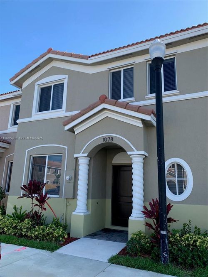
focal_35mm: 26
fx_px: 208
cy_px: 138
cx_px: 104
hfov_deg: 53.0
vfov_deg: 67.3
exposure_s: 1/759
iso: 25
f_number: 1.8
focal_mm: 4.25
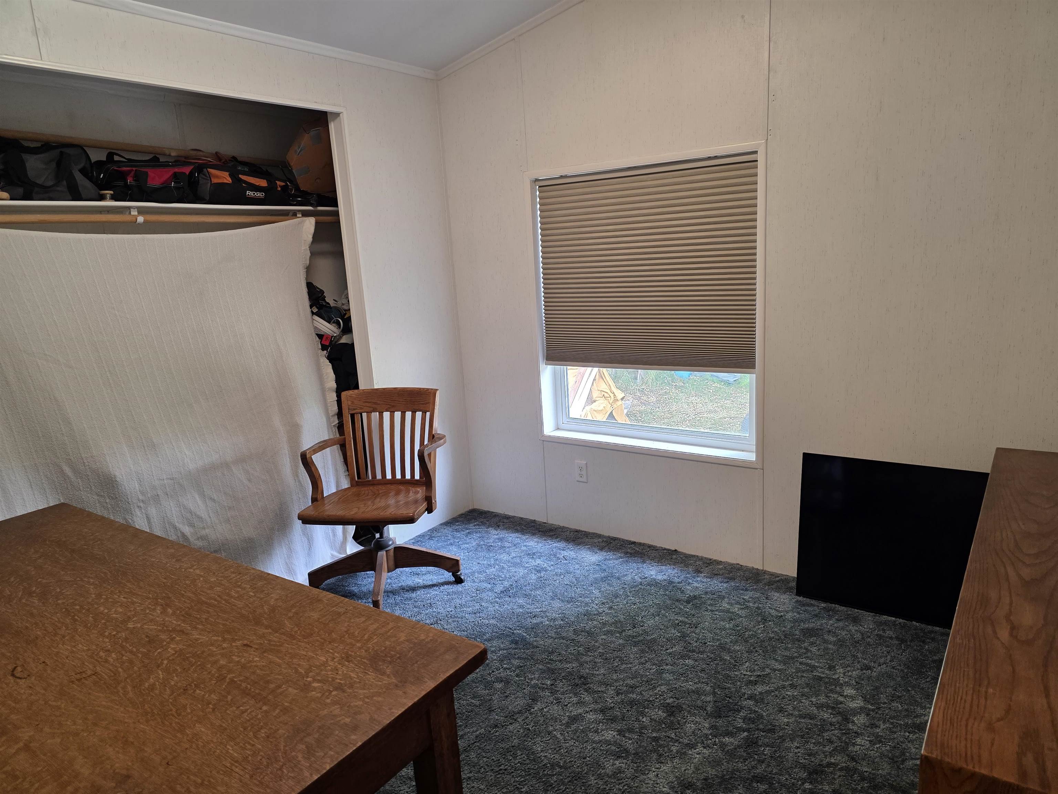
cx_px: 529
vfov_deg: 58.9
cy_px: 397
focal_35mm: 23
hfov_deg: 73.9
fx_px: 703
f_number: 1.7
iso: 200
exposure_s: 1/120
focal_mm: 6.3
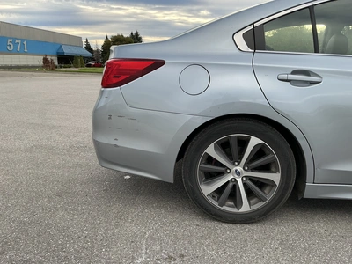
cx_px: 176
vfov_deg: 49.7
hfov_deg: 63.4
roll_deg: -0.9
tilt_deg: -11.5
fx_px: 285
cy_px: 132
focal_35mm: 28
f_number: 1.8
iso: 25
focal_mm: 3
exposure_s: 1/344
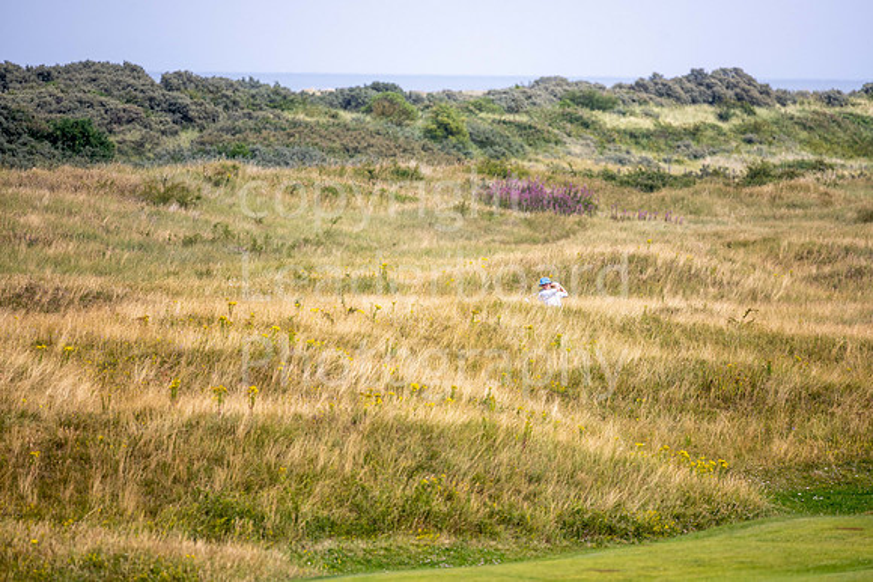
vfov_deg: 4.6
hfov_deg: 6.9
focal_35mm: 300
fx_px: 7276
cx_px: 436
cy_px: 291
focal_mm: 300
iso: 200
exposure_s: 1/1600
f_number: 4
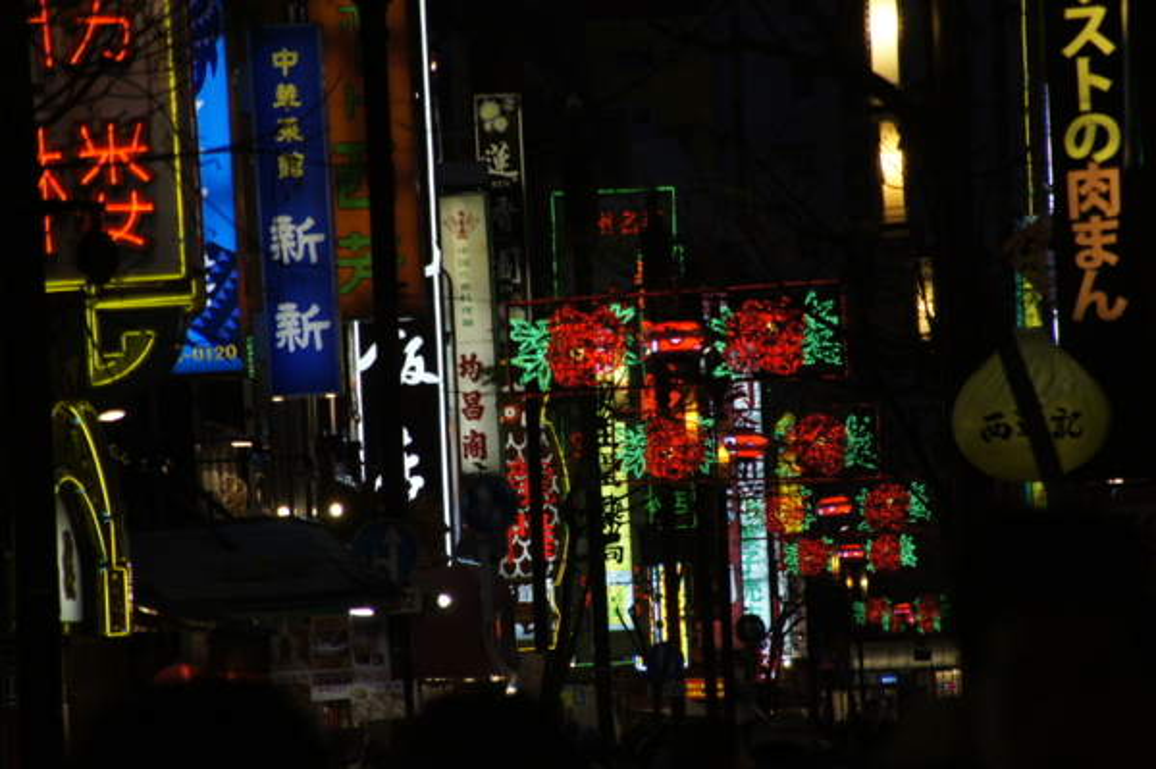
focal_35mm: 300
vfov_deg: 4.6
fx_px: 9625
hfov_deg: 6.9
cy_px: 384
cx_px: 578
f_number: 6.3
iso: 1250
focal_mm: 200
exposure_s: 1/320
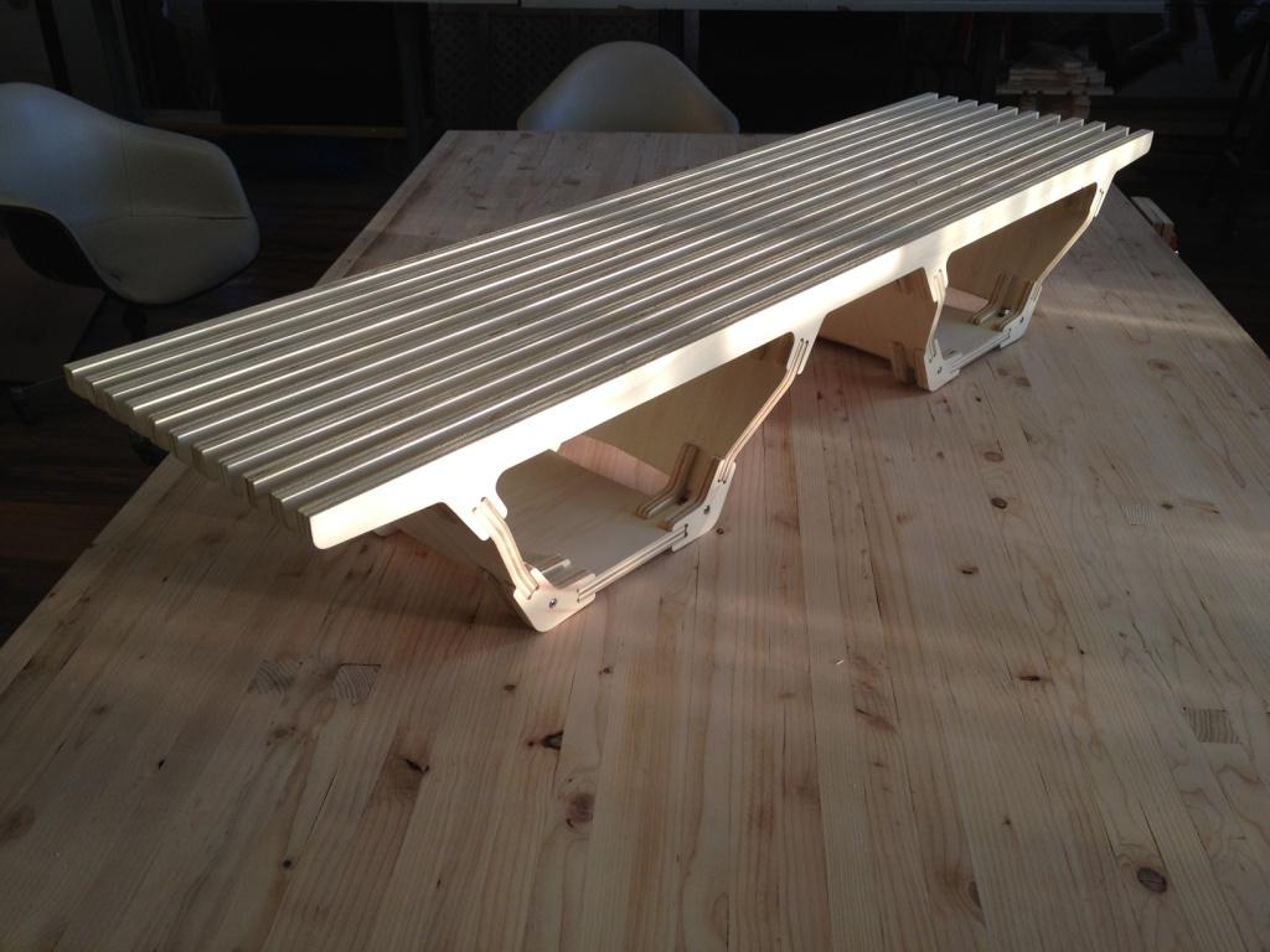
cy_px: 476
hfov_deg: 52.6
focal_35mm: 35
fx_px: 1284
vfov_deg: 40.7
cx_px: 635
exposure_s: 1/120
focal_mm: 4.28
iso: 80
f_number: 2.4
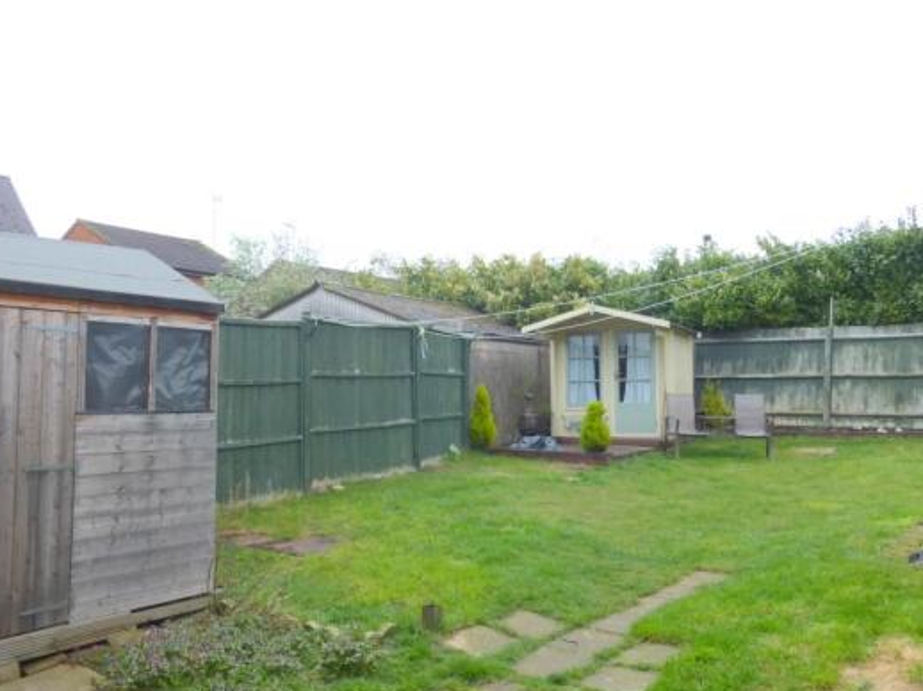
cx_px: 473
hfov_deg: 65.3
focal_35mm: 27
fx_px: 720
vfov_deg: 51.3
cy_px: 348
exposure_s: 1/100
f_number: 3.5
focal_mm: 4.3
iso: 100
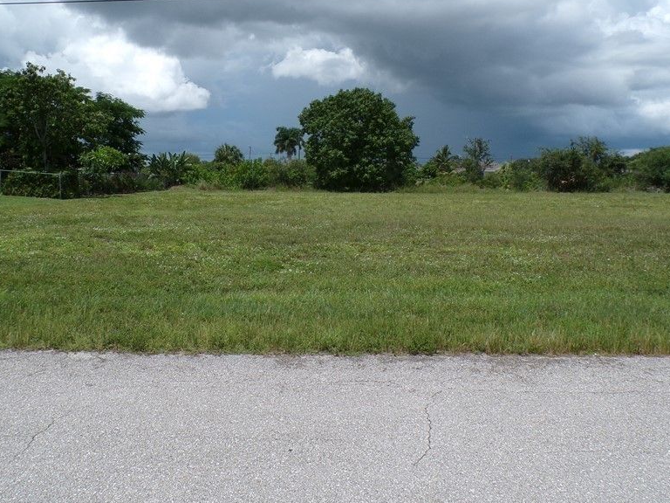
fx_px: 619
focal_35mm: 32
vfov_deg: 43.9
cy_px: 201
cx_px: 345
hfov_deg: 56.8
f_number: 5.8
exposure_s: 1/800
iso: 100
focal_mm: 4.3
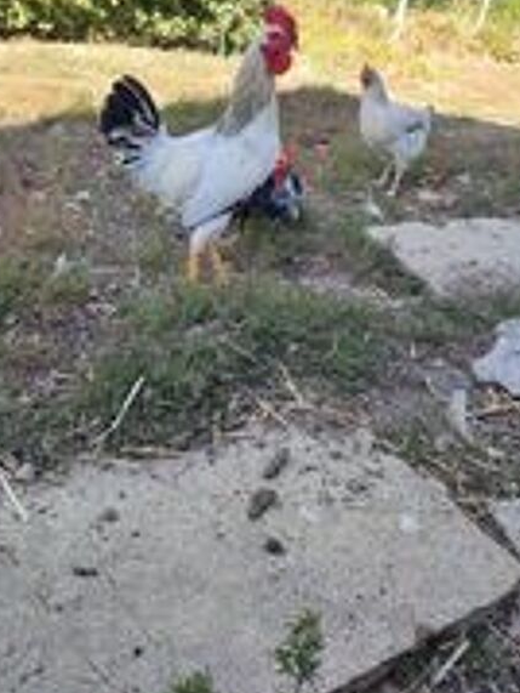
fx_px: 560
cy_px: 335
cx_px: 256
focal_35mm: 28
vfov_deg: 63.4
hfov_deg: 49.8
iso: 50
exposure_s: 1/194
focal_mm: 6.04
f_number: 1.9
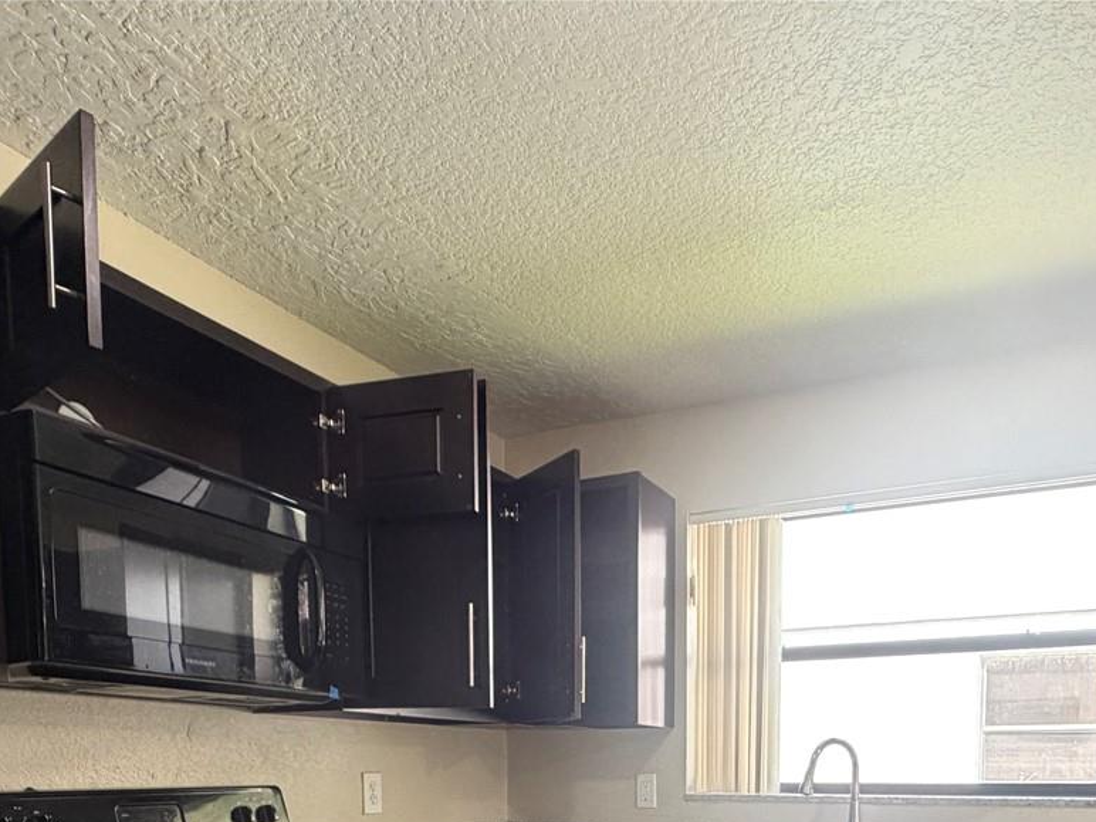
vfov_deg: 41.0
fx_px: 918
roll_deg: -0.1
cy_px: 850
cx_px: 656
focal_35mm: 29
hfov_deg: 61.1
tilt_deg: -4.3
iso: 320
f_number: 2.2
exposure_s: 1/120
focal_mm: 2.22
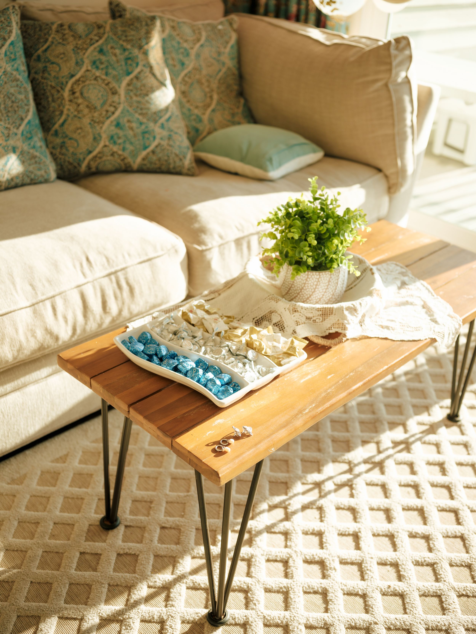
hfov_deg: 36.0
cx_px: 238
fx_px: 733
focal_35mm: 40
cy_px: 317
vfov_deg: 46.8
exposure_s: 1/200
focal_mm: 50
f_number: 4
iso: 250
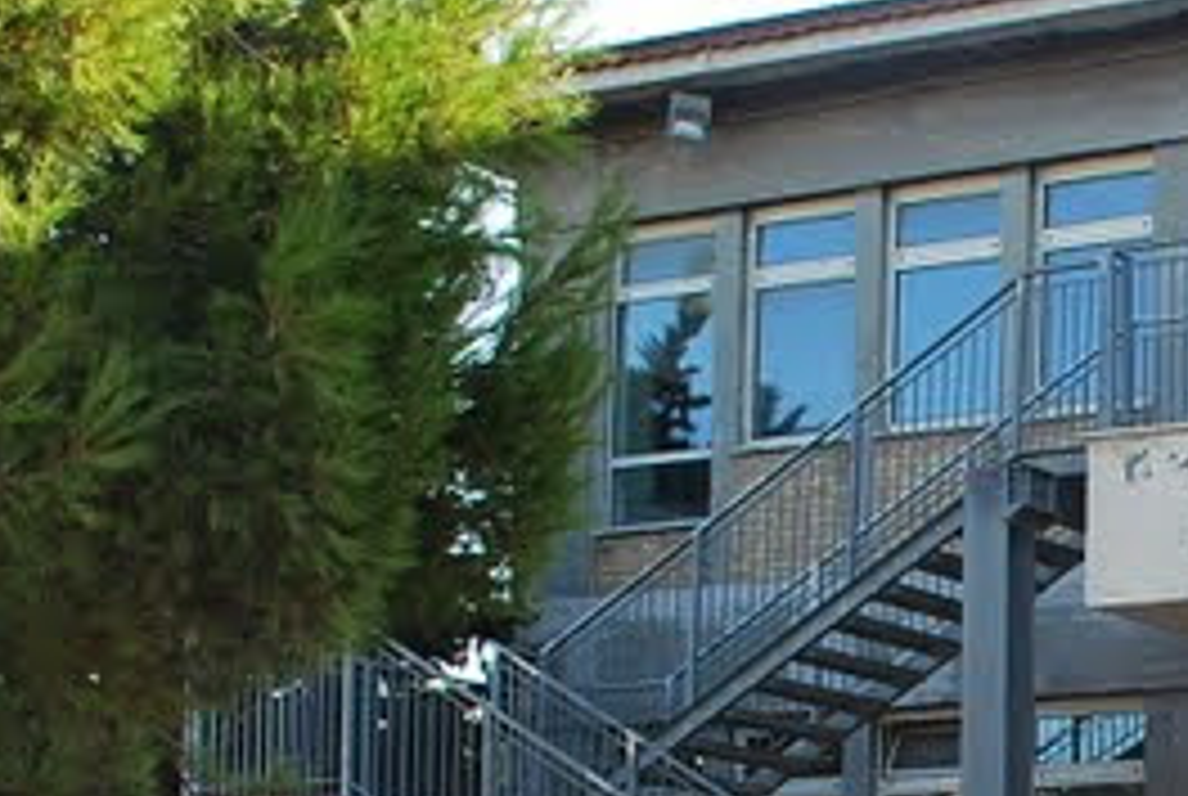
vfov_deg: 13.3
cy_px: 980
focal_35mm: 100
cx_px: 1431
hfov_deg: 19.2
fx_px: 3306
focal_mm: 22
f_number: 5.6
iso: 100
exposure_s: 1/125
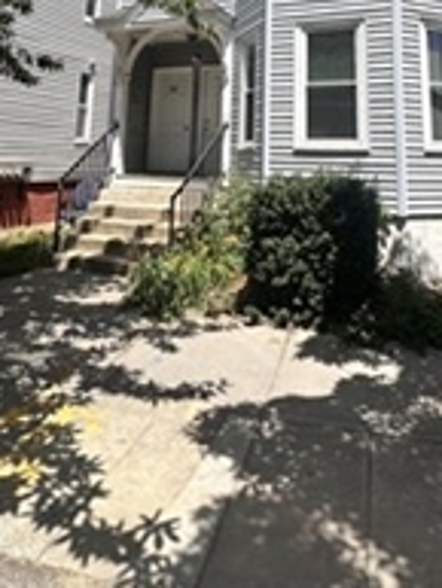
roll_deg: -1.3
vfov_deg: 54.1
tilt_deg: +13.2
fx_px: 493
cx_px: 253
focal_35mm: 29
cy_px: 62
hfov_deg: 48.1
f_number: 2.2
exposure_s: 1/1715
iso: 40
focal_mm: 2.22
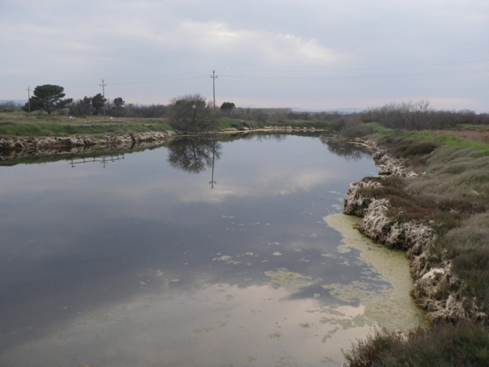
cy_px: 184
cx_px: 244
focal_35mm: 35
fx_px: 494
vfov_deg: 40.7
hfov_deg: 52.6
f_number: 3.8
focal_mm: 6.2
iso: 80
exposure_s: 1/60
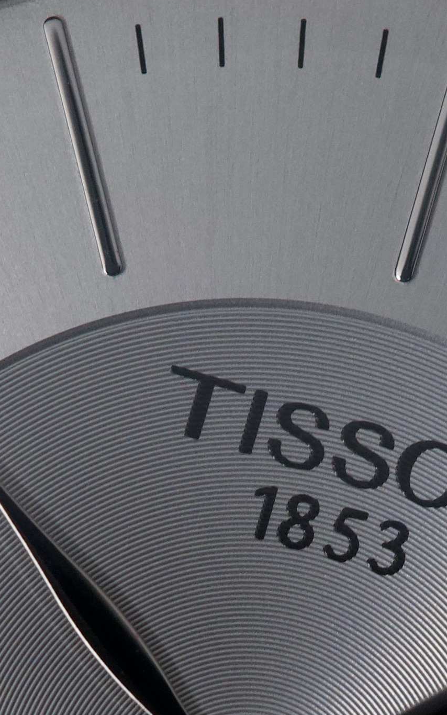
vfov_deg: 5.2
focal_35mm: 403
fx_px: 7853
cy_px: 779
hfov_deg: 3.3
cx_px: 252
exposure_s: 1/200
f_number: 4.5
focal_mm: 90
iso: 2500
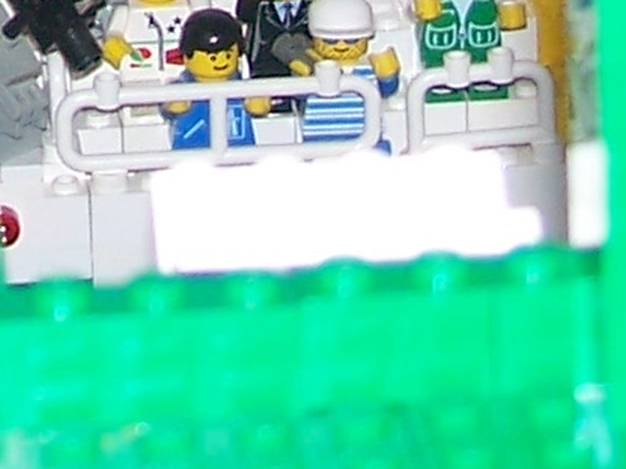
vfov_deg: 4.8
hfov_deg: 6.7
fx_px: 5244
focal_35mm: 290
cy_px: -1085
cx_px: -442
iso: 125
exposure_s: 1/60
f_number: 2.8
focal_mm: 7.8
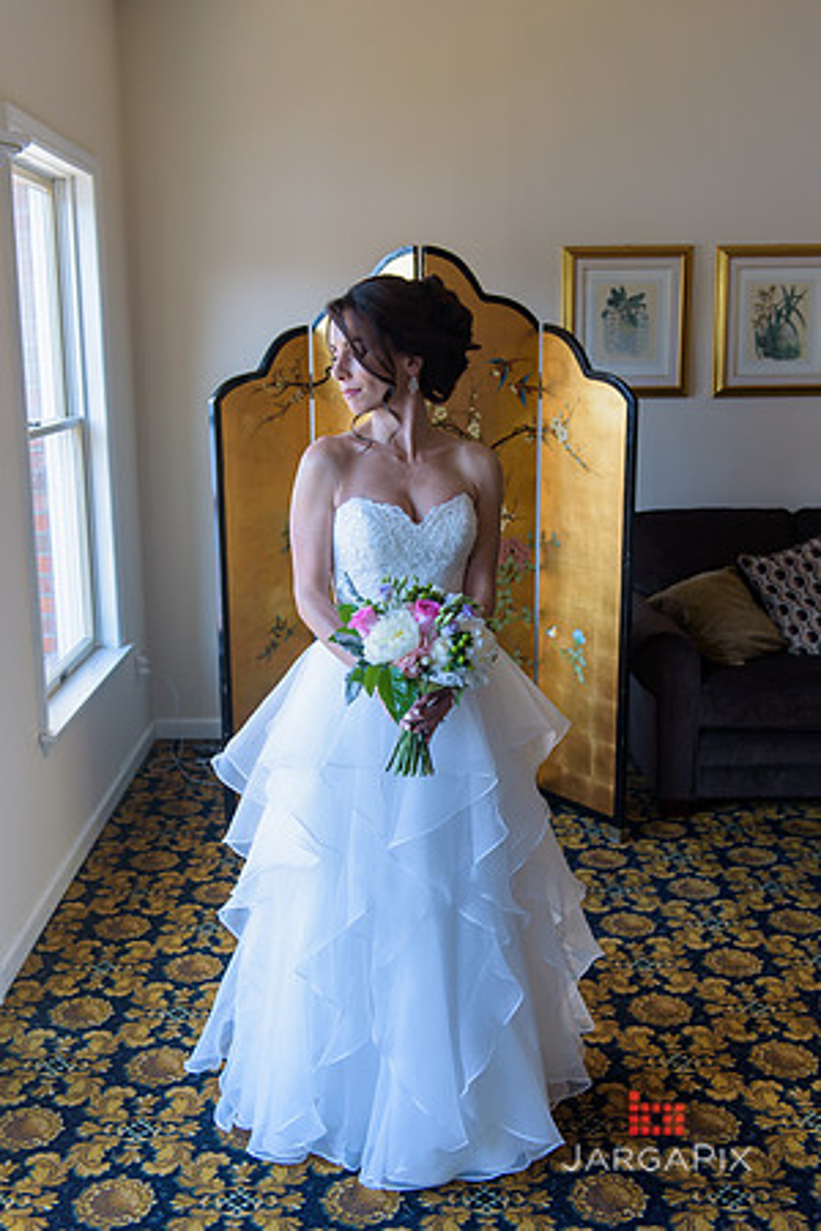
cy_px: 616
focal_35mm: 38
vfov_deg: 50.7
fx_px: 1300
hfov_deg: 35.1
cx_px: 410
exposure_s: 1/125
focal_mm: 38
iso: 250
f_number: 3.2
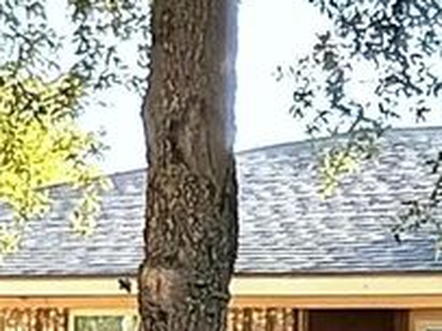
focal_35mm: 121
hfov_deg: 15.4
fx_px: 1544
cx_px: 605
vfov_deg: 12.2
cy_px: 131
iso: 29
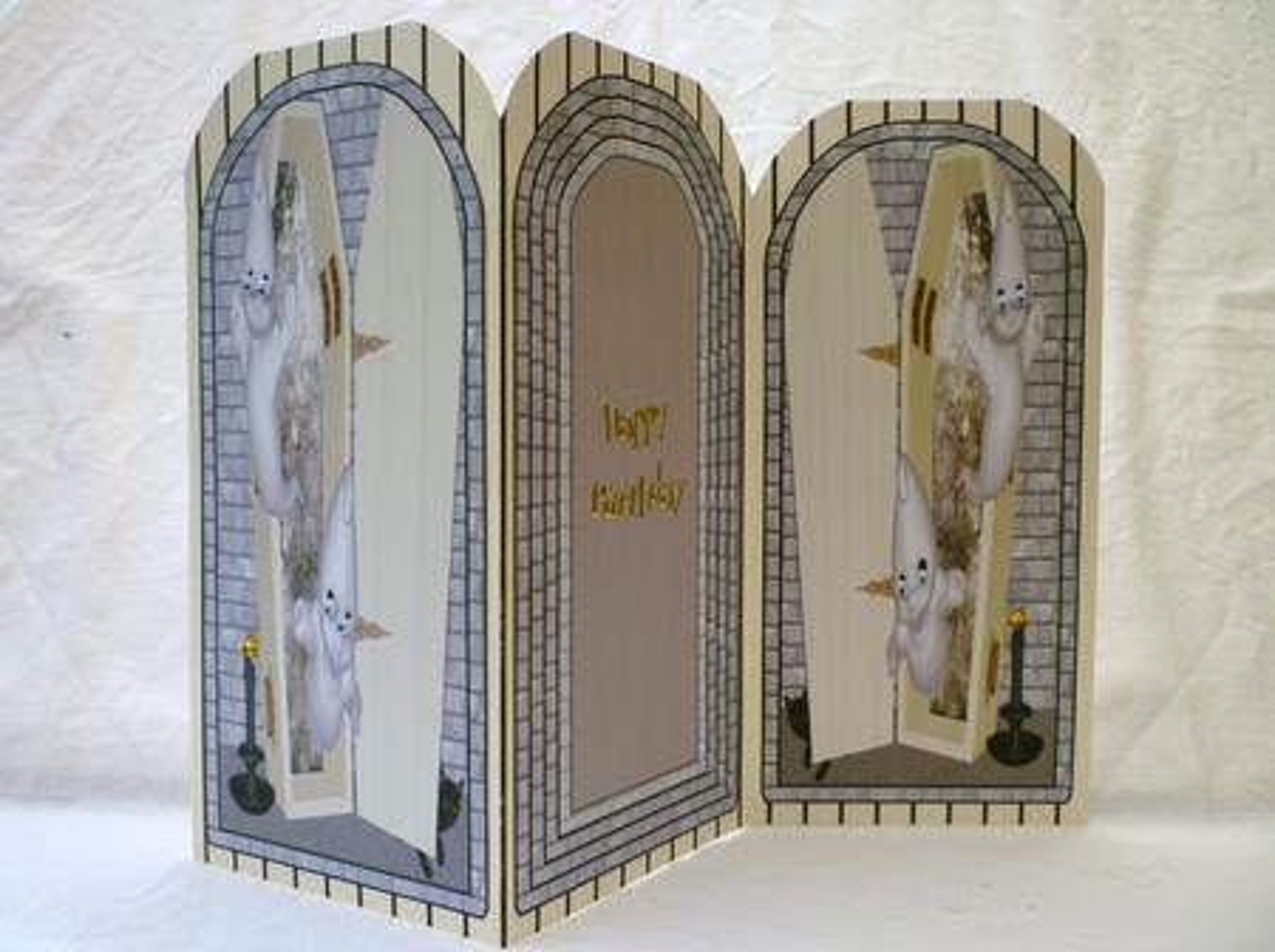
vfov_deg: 48.1
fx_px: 1066
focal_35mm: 29
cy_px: 476
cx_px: 638
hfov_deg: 61.7
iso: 80
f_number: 3.3
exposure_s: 1/125
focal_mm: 5.2
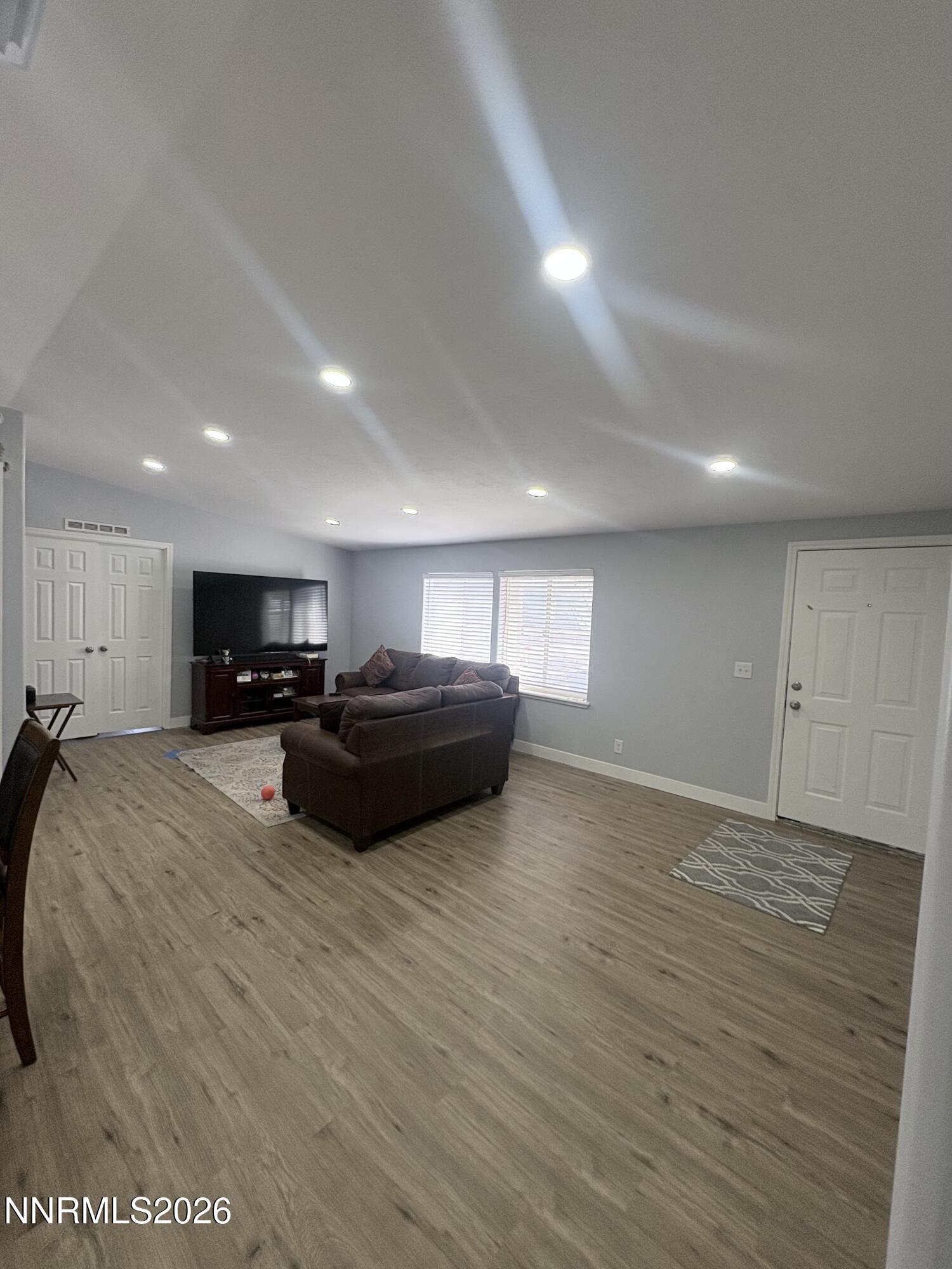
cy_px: 634
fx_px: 513
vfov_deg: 102.1
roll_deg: -2.0
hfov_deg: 85.7
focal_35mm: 14
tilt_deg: -2.3
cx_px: 476
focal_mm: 2.22
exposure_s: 1/108
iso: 125
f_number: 2.2
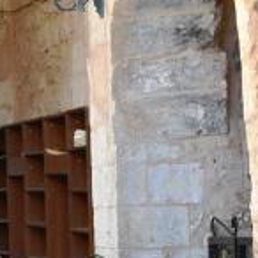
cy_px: 252
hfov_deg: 7.5
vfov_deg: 7.8
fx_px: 1889
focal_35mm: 224
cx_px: -267
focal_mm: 40
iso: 800
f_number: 6.3
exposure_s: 1/160
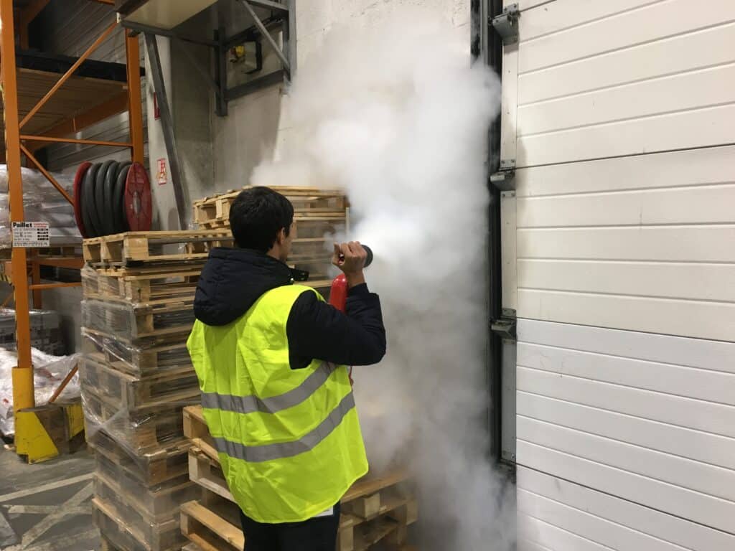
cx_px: 368
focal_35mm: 29
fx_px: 616
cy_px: 276
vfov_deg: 48.2
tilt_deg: -3.9
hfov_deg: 61.7
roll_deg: +0.4
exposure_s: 1/33
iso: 125
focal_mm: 4.15
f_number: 2.2
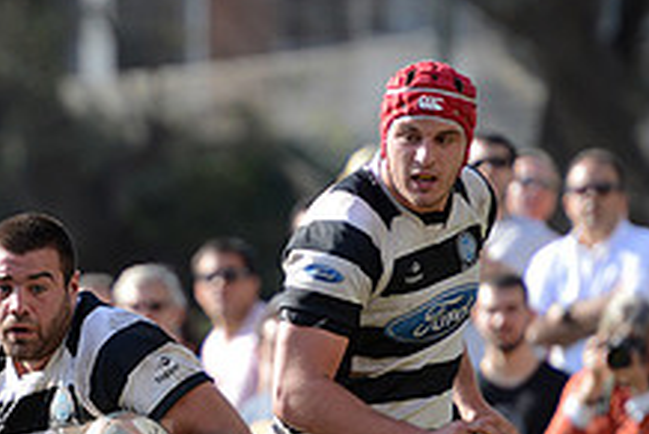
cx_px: -74
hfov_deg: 2.9
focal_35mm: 718
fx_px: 12961
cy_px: 510
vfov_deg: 1.9
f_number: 4
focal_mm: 270
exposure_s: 1/800
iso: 320
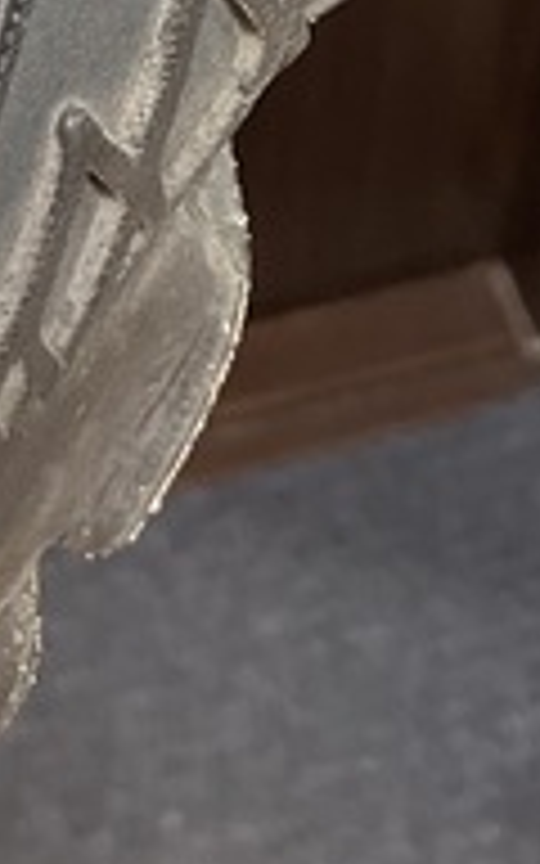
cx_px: 212
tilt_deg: -49.2
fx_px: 2590
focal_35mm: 110
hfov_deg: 11.9
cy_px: -153
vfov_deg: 18.1
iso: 500
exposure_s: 1/33
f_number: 1.6
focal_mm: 5.1
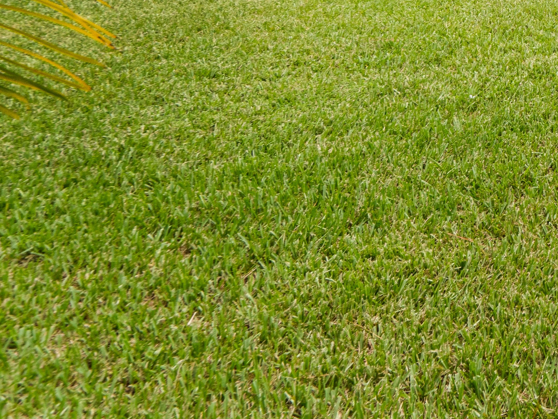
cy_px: -172
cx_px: 840
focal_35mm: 52
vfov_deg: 23.6
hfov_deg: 26.5
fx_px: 838
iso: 800
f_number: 8
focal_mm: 16
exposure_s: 1/50
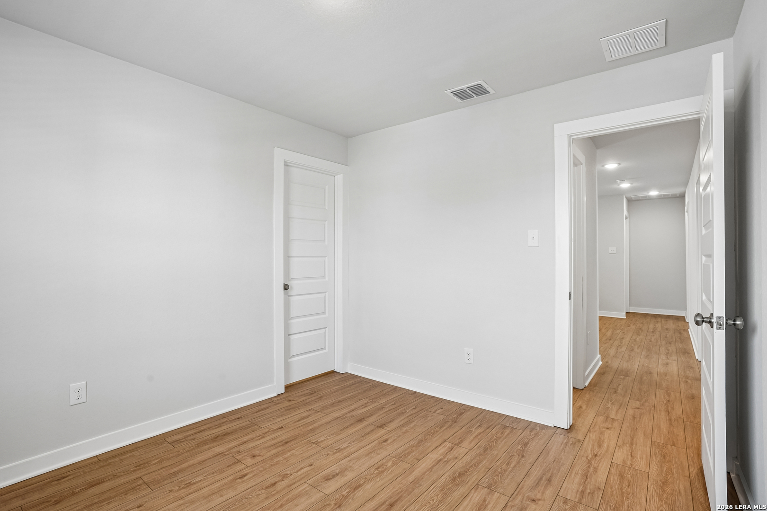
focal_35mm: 16
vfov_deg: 73.7
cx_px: 384
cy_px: 256
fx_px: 341
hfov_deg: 96.7
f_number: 9
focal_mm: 16
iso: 400
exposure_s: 1/25
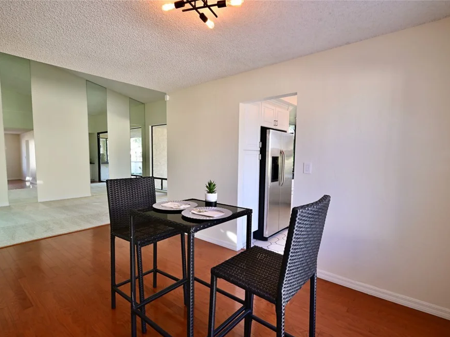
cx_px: 211
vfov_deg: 71.6
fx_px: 234
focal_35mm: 18
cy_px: 175
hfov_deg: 87.7
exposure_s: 1/60
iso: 1600
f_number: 9
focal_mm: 16
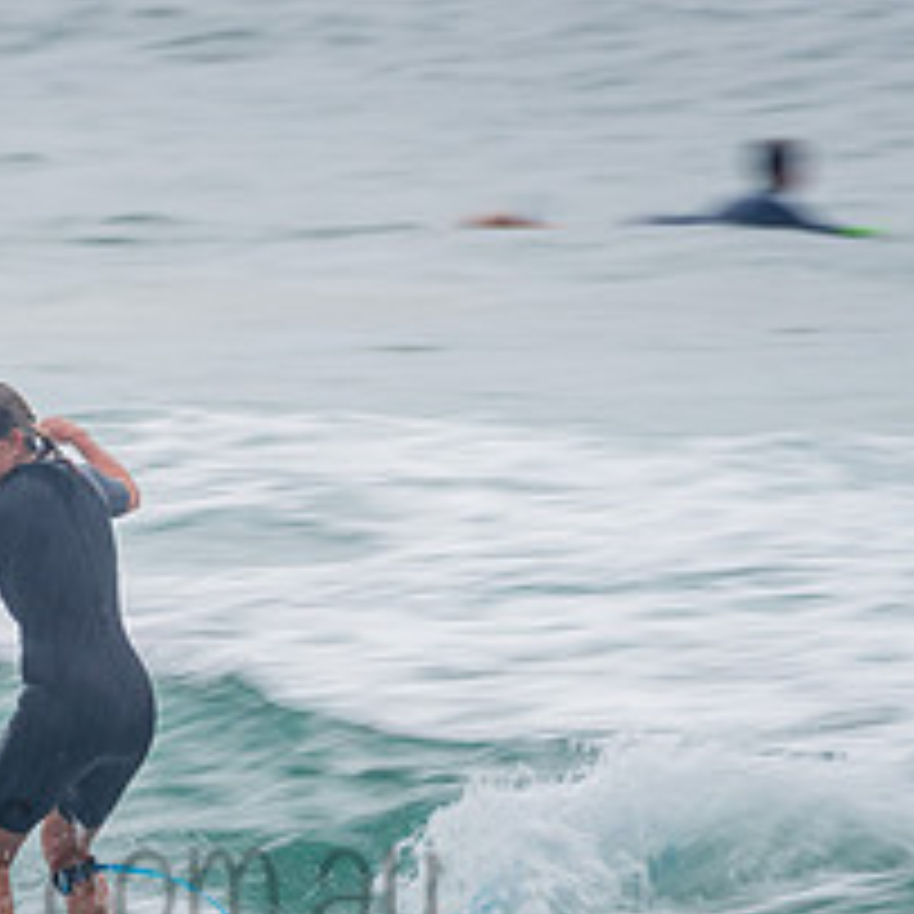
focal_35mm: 1216
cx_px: -36
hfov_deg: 1.4
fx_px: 36325
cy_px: 831
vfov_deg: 1.4
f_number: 8
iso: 64
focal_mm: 500
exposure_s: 1/30
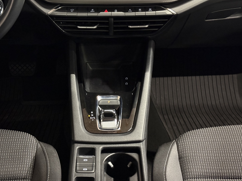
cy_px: 96
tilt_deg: -31.6
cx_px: 115
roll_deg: -0.7
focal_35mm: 57
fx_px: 398
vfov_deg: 25.6
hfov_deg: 33.8
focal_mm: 6.76
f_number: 1.78
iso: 500
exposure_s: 1/32
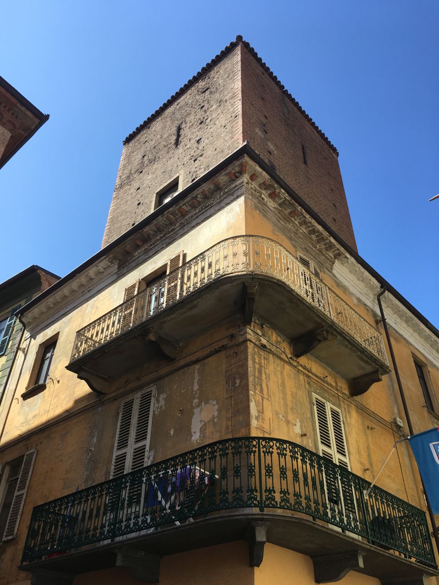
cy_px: 292
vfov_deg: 61.7
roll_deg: +1.4
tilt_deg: +42.0
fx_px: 490
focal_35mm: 29
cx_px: 220
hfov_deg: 48.2
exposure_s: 1/916
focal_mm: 4.15
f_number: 2.2
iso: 25
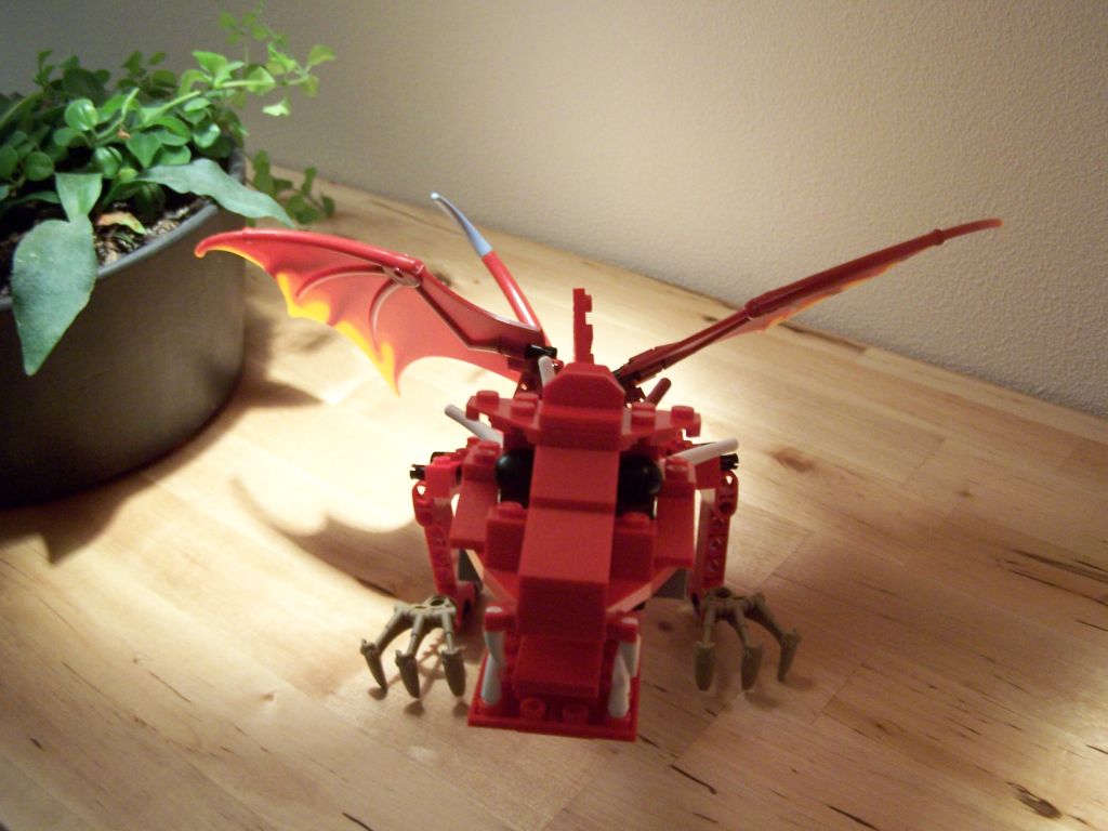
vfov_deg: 37.7
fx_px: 1216
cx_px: 554
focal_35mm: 38
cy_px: 416
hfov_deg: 49.0
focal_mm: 6.3
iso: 140
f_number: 2.8
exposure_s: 1/8
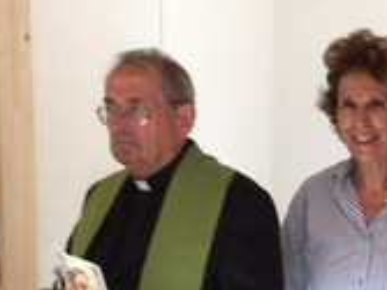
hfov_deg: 17.2
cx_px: 422
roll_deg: -2.4
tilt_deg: -14.2
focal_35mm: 111
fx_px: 1240
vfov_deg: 12.9
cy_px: 367
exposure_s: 1/50
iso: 25
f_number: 2.2
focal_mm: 4.15
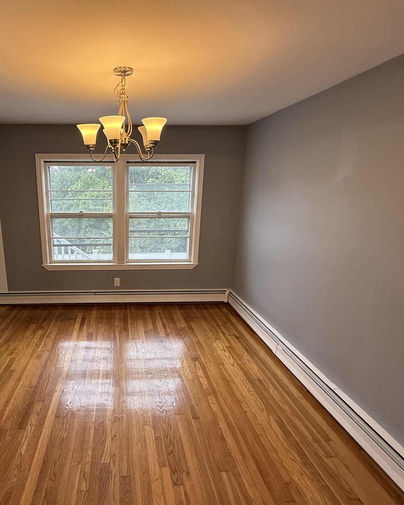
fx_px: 284
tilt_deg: -13.1
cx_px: 129
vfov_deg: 83.3
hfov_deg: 68.5
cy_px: 254
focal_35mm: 19
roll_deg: +0.2
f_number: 2.2
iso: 250
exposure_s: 1/120
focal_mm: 2.22
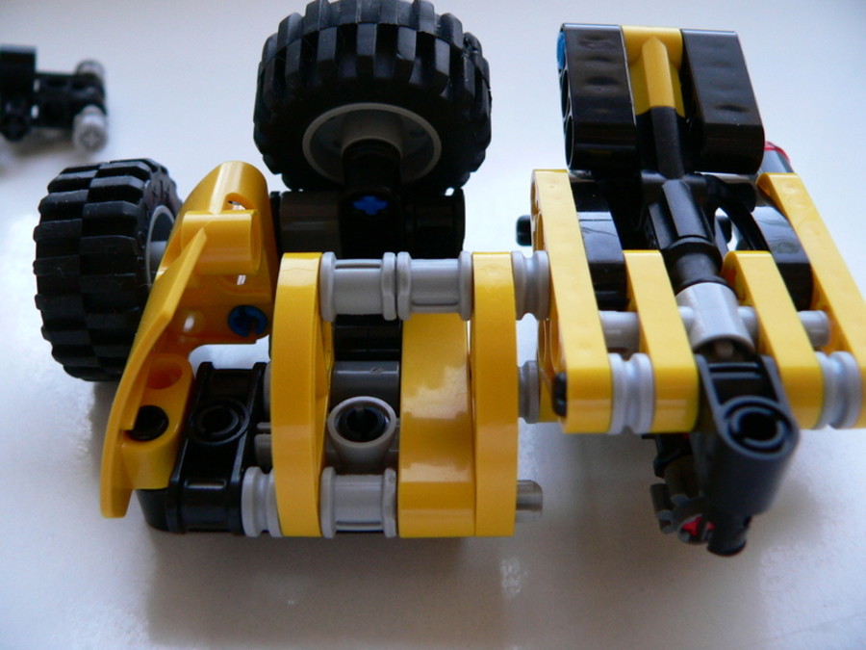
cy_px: 325
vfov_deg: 39.7
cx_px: 433
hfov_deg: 51.4
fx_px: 901
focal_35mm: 36
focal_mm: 6
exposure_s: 1/40
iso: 200
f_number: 2.8
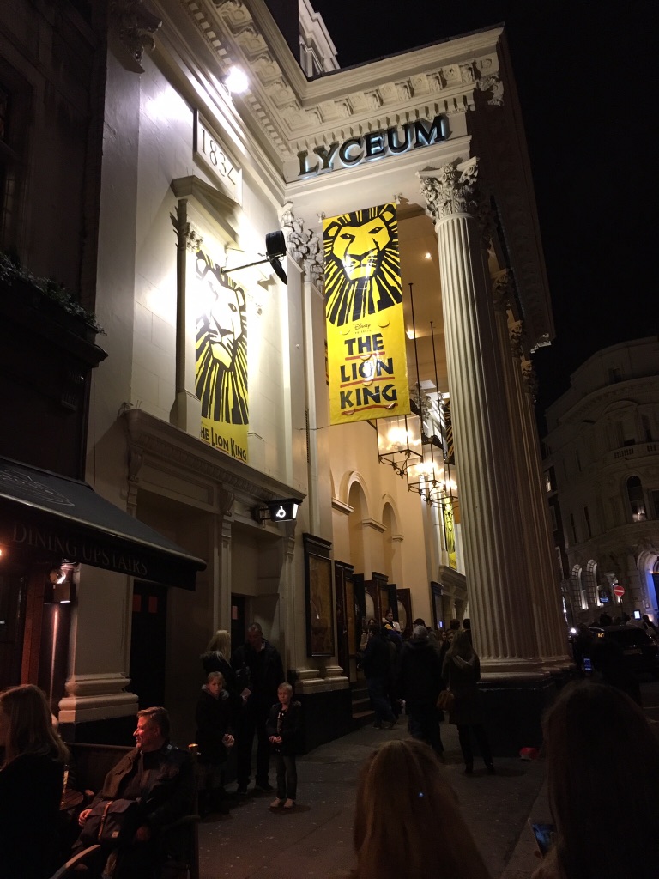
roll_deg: +3.0
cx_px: 330
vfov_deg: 61.7
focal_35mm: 29
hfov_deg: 48.2
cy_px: 440
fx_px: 736
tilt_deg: +18.6
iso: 160
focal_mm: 4.15
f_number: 2.2
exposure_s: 1/33
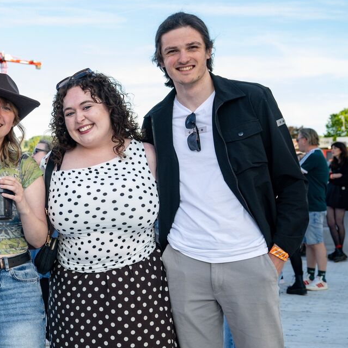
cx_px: 52
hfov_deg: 25.1
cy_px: 185
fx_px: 762
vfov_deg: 25.7
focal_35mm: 67
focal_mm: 42
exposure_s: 1/320
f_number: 6.3
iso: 400
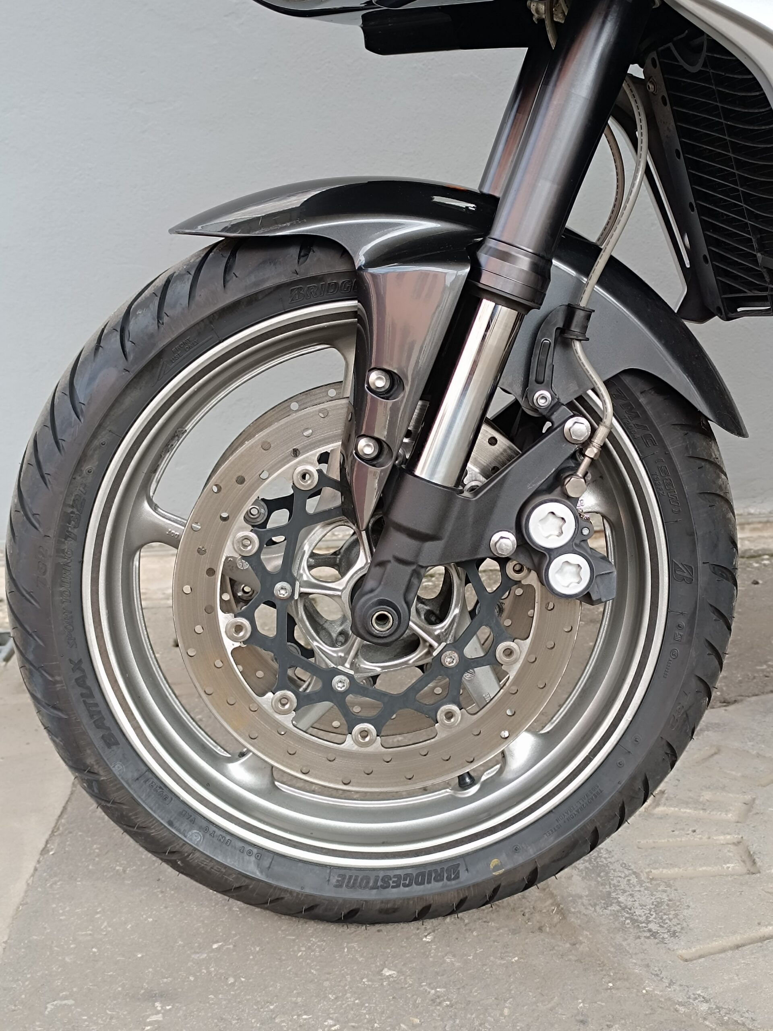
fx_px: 715
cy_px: 516
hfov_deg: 56.8
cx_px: 386
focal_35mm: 24
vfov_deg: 71.6
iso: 153
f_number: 1.65
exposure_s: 1/100
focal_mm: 6.14
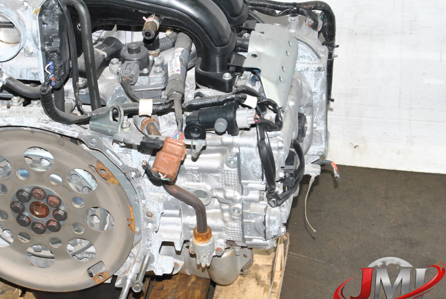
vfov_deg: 13.8
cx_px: 191
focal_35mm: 100
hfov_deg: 20.5
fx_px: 1235
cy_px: 146
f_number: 9
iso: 800
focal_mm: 55
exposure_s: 1/200
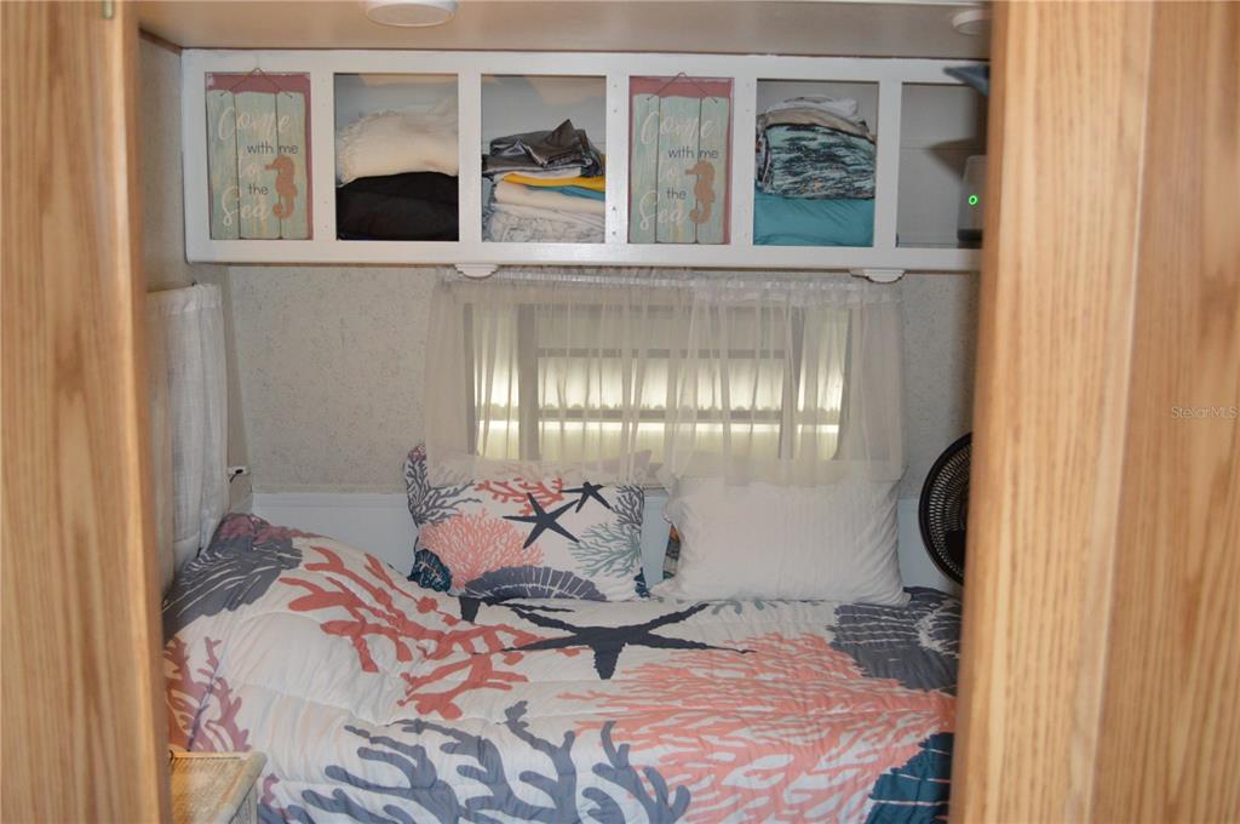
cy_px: 412
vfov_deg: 39.9
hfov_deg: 57.3
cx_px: 620
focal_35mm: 33
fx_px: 1135
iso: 2000
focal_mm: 22
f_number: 3.8
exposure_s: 1/60
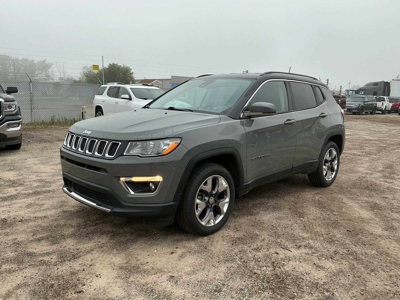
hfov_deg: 63.4
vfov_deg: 49.7
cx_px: 200
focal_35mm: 28
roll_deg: -1.0
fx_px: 324
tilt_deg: -8.4
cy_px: 150
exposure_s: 1/122
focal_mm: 3
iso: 20
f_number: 1.8
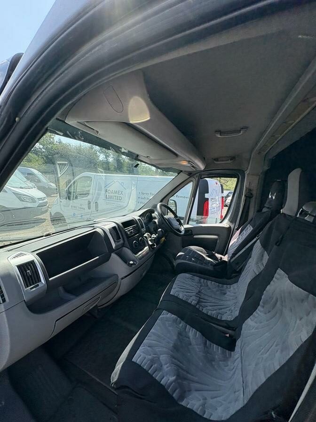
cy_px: 211
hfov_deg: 85.7
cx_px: 158
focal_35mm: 14
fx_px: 170
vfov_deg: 102.1
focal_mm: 2.22
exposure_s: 1/687
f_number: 2.2
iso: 40
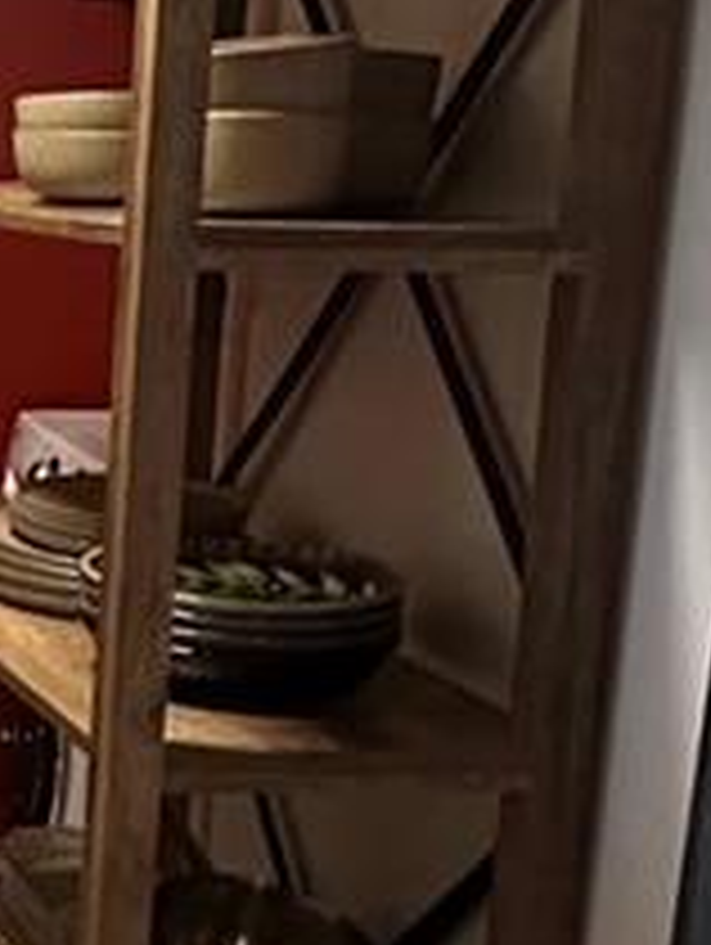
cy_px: 500
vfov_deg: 24.4
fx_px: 2186
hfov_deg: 16.1
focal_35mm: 80
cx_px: -500
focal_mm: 2.22
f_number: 2.2
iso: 1000
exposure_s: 1/60
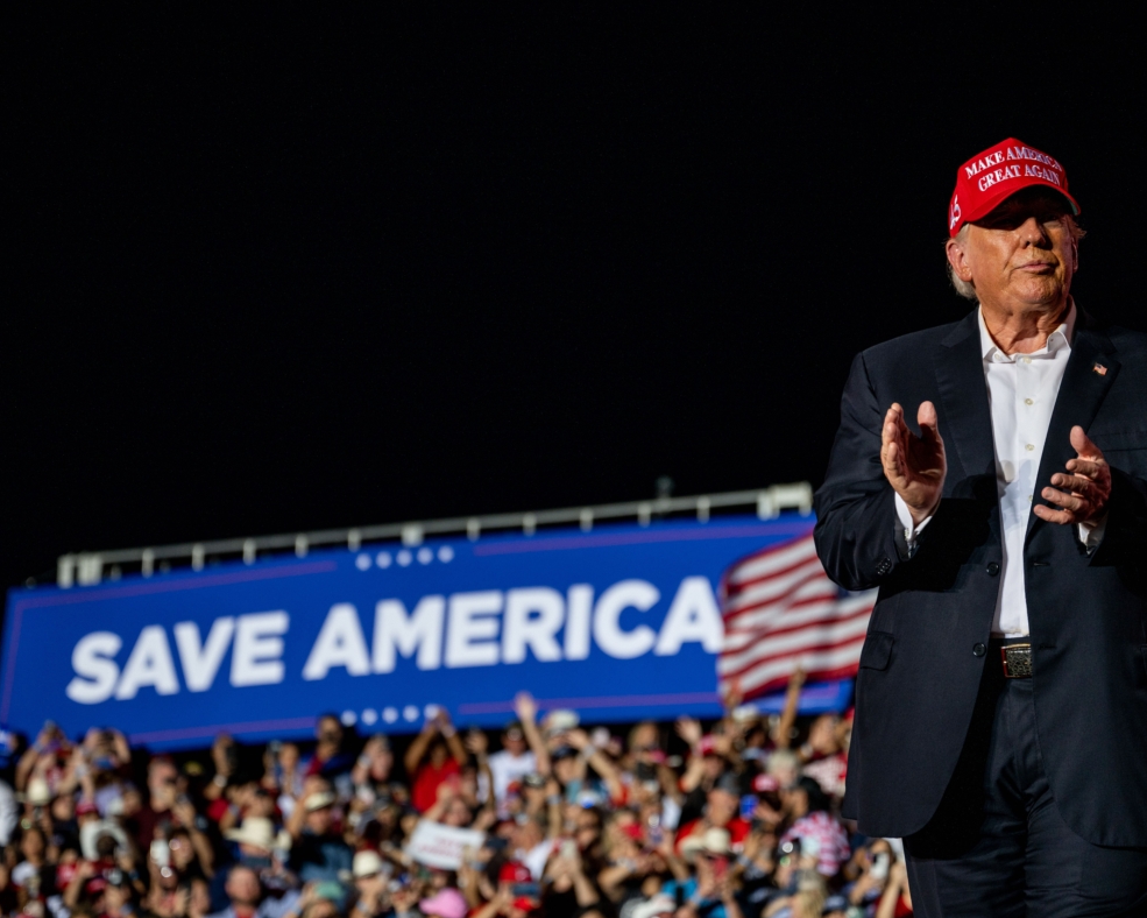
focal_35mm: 80
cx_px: 594
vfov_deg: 19.2
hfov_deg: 23.8
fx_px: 2716
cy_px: 457
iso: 200
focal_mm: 70
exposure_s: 1/250
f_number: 2.8
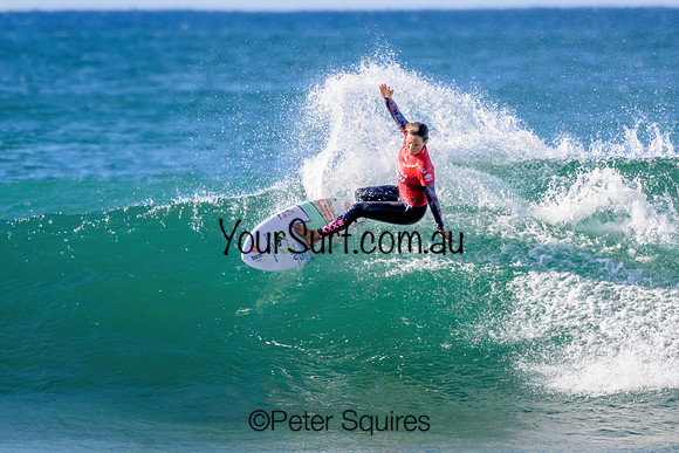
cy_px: 226
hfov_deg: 2.3
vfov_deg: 1.5
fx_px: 16978
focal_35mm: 900
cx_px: 340
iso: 2000
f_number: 11
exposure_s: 1/1600
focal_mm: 900
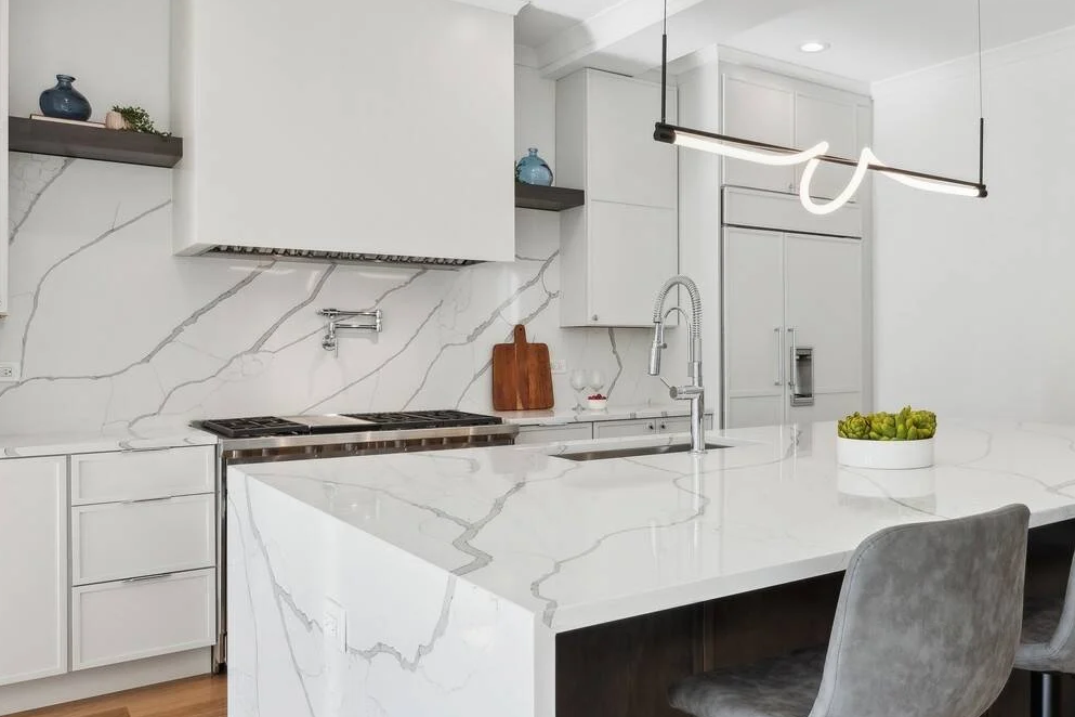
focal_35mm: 30
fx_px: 890
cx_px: 686
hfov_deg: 61.2
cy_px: 365
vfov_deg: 43.9
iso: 200
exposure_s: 1/20
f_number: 9.5
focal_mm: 18.5
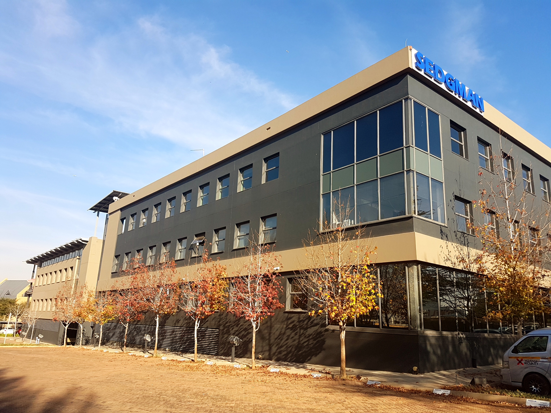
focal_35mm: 26
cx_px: 276
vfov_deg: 53.1
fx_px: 414
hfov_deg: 67.3
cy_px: 206
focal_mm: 4.2
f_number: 1.7
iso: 40
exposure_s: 1/1232
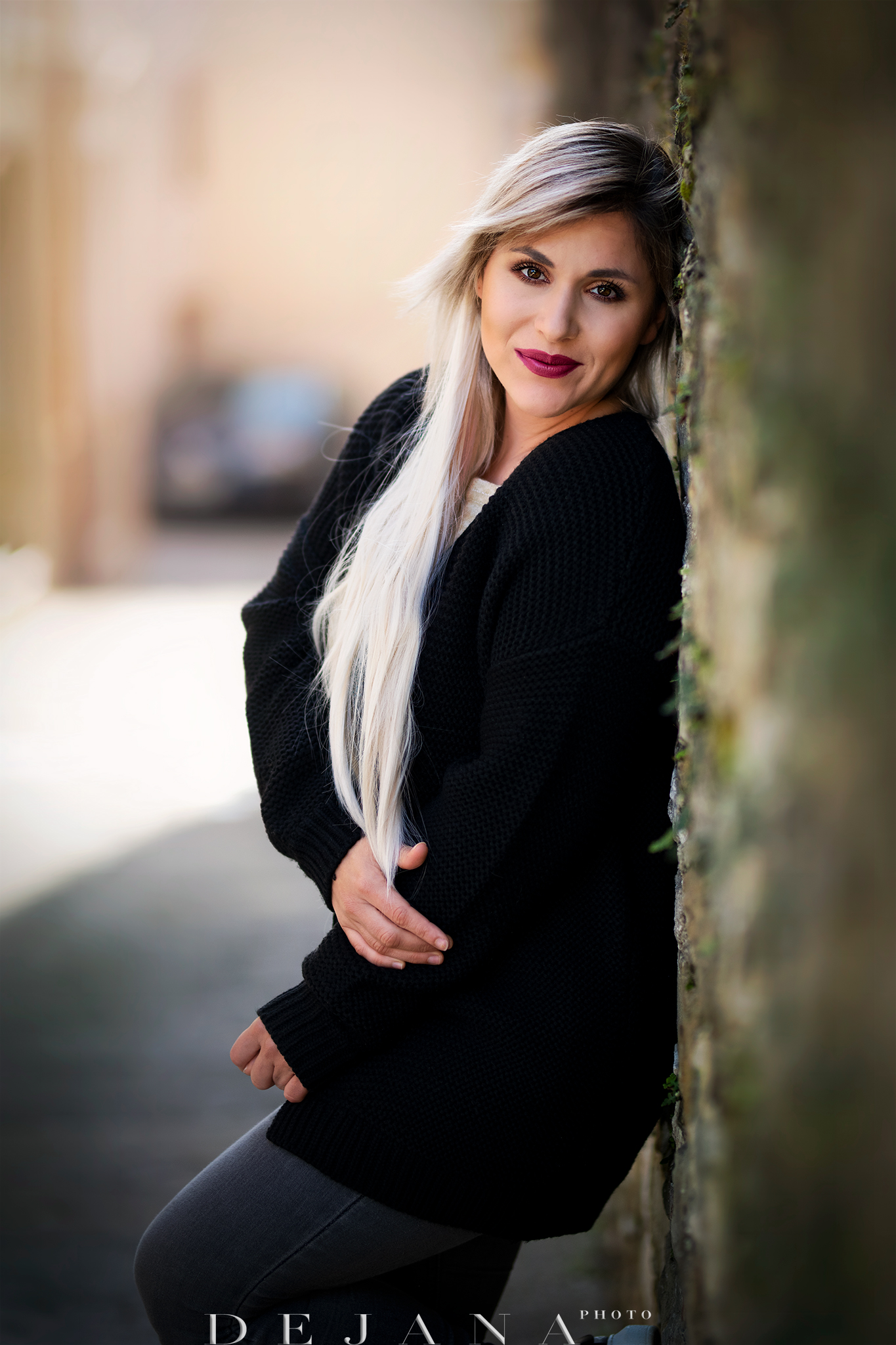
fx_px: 3174
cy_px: 672
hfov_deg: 16.1
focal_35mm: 85
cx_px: 448
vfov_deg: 23.9
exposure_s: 1/1600
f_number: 1.4
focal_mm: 85
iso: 200
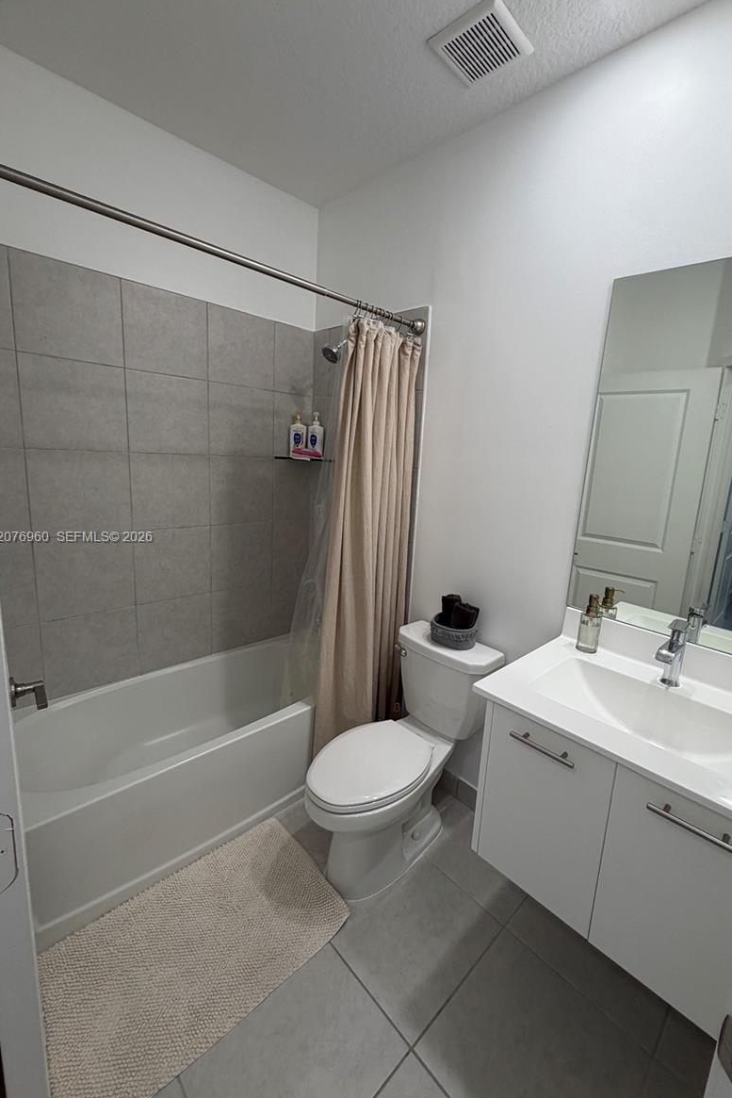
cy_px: 538
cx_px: 402
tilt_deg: -10.2
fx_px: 457
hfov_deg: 77.1
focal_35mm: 15
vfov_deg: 100.4
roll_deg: -4.0
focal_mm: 2.22
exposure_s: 1/120
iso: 125
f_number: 2.2
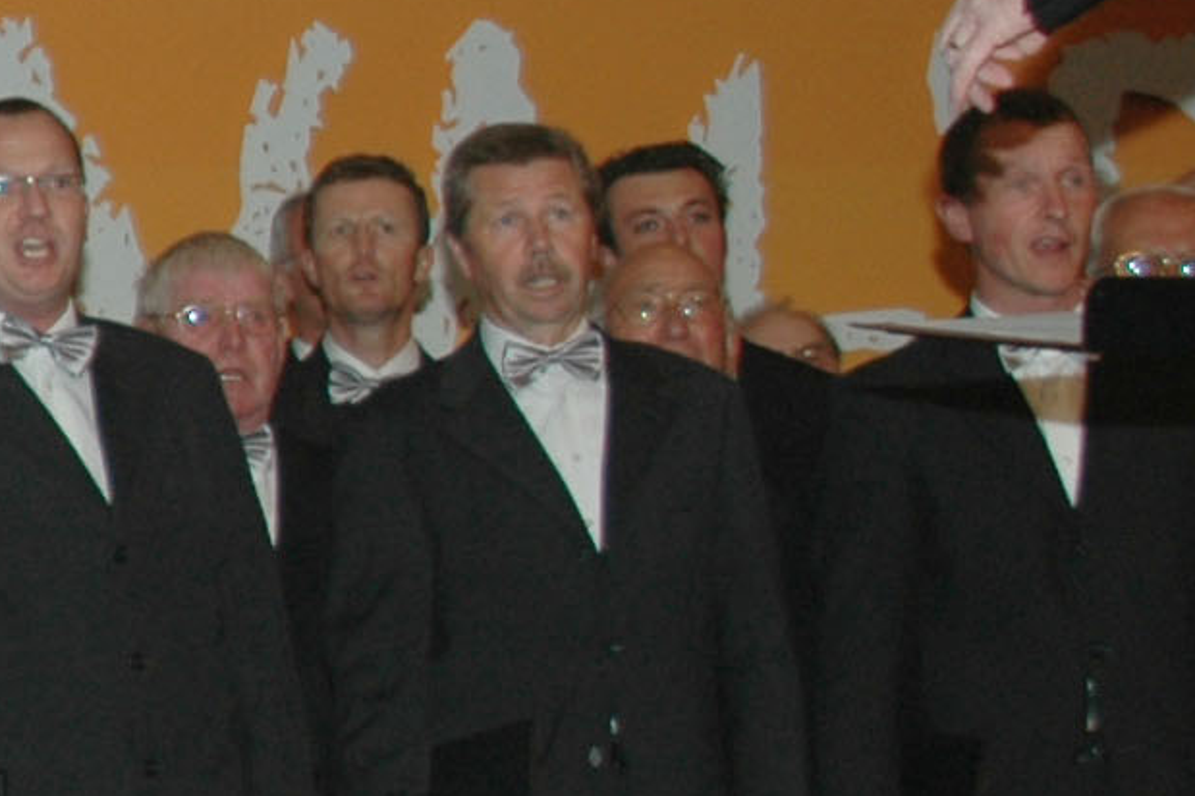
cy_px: 126
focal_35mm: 204
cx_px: -1552
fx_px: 6768
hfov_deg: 9.2
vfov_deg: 6.7
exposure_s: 1/500
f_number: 4
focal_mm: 28
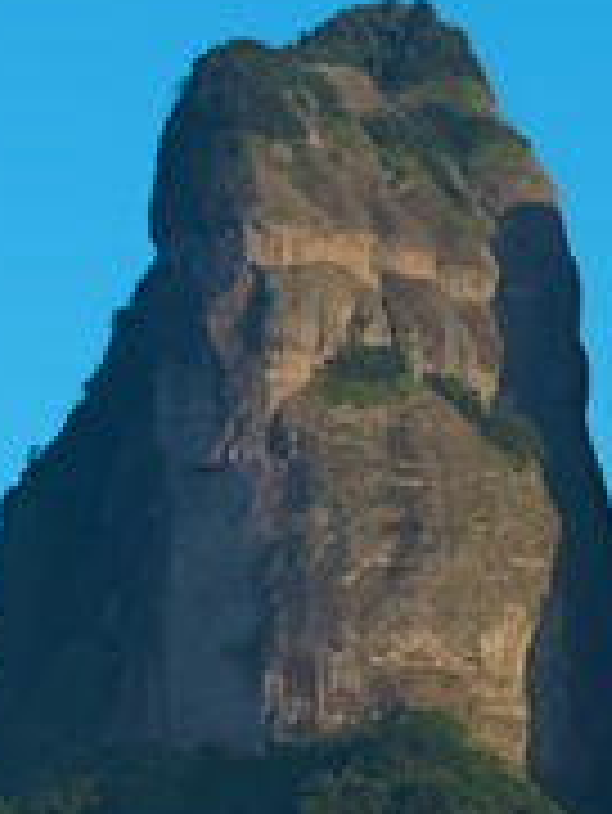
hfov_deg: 6.0
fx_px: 5816
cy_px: 519
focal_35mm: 247
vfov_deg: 8.0
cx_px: 788
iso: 64
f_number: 1.8
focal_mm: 6.76
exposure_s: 1/1000
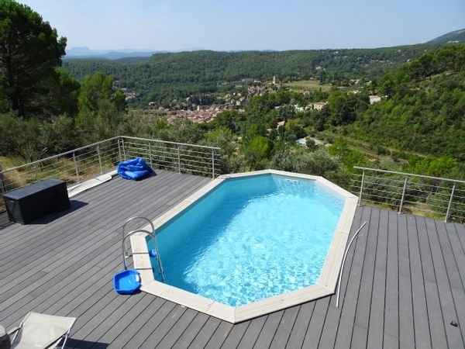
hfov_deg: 71.6
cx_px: 232
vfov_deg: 56.8
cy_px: 174
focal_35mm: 24
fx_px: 322
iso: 80
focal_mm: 4.1
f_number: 3.5
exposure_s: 1/800
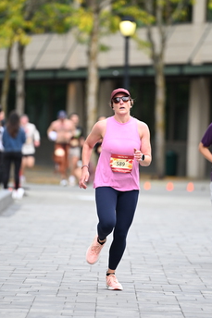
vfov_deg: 6.4
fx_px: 2829
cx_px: 112
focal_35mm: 320
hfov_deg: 4.3
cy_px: 136
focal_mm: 200
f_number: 2.8
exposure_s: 1/1600
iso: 640
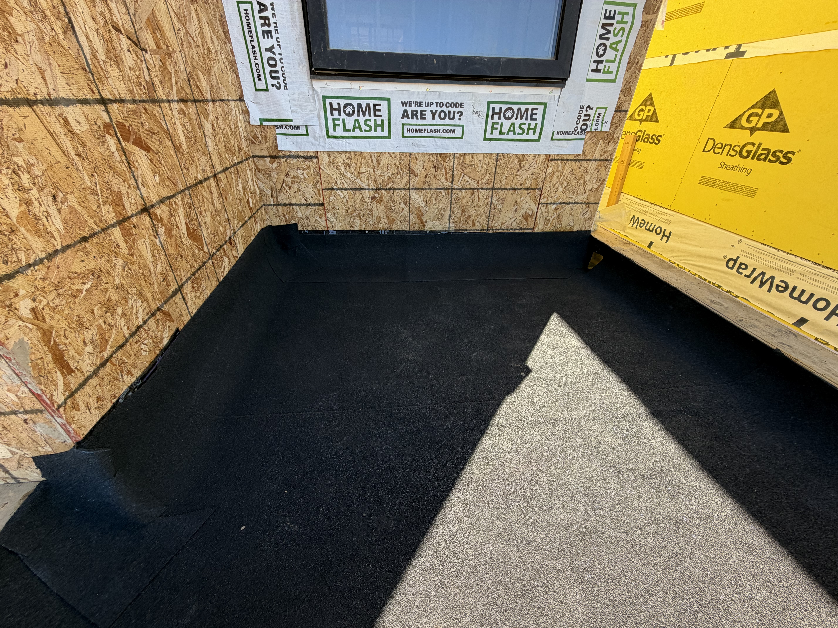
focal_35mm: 14
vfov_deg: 85.7
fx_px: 339
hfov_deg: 102.1
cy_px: 314
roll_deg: -1.6
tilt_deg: -33.2
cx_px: 419
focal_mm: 2.22
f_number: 2.2
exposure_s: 1/239
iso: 40
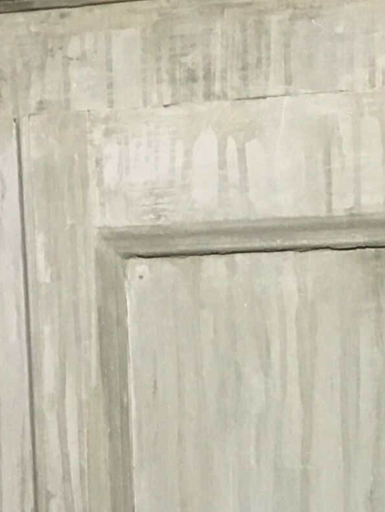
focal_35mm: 147
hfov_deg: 10.0
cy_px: 841
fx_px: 2178
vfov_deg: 12.5
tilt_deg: -10.1
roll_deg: +0.5
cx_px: 455
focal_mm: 4.15
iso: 200
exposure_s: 1/33
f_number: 2.2
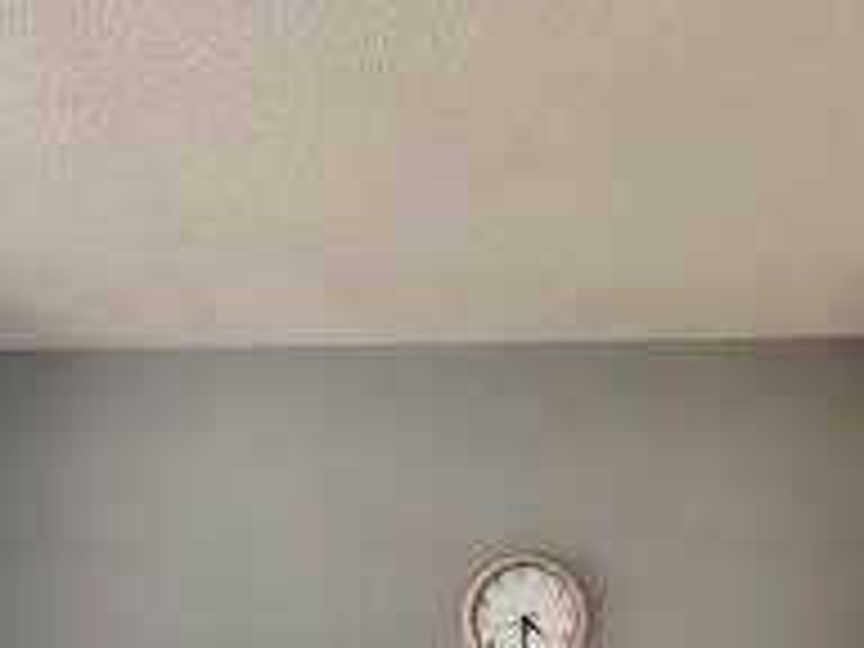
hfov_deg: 37.5
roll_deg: +0.0
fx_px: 1273
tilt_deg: -6.4
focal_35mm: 51
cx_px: 459
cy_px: 1037
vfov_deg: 22.2
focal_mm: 2.22
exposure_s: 1/104
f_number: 2.2
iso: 80
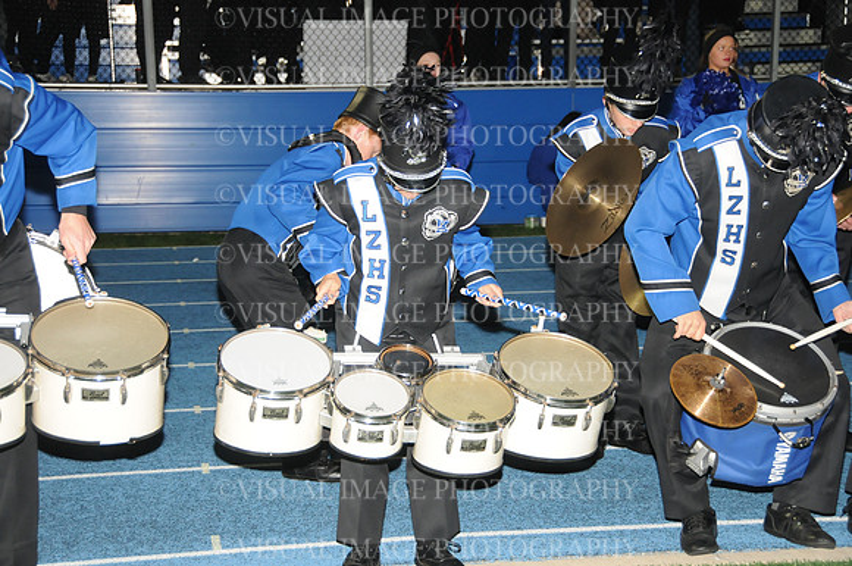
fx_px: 1702
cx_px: 426
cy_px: 283
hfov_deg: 28.1
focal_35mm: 72
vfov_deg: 18.9
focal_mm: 48
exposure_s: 1/125
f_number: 4.5
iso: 1000
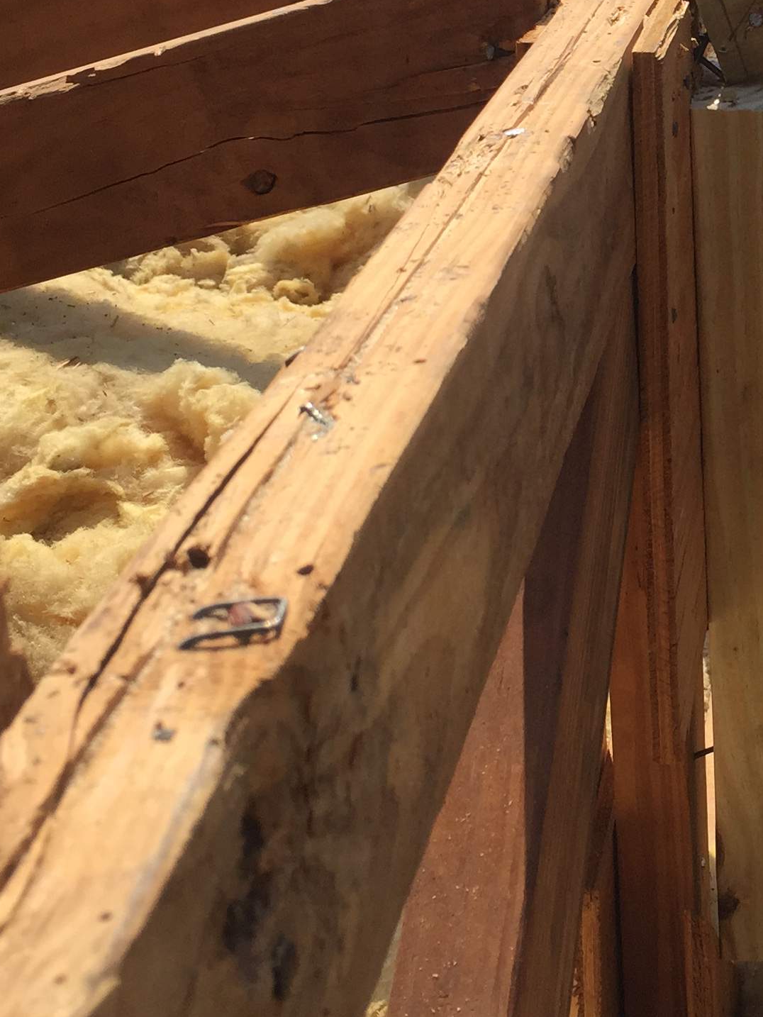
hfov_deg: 21.5
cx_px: 754
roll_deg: +2.9
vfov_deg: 28.5
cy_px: 150
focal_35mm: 66
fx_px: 1939
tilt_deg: -16.1
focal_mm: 4.15
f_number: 2.2
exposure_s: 1/2639
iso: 32
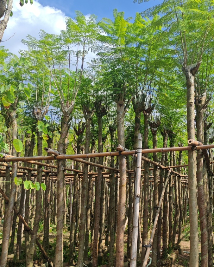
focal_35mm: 37
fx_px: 293
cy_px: 159
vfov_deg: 48.8
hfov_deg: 40.0
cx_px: 125
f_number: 1.95
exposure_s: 1/1600
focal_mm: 5.52
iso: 50
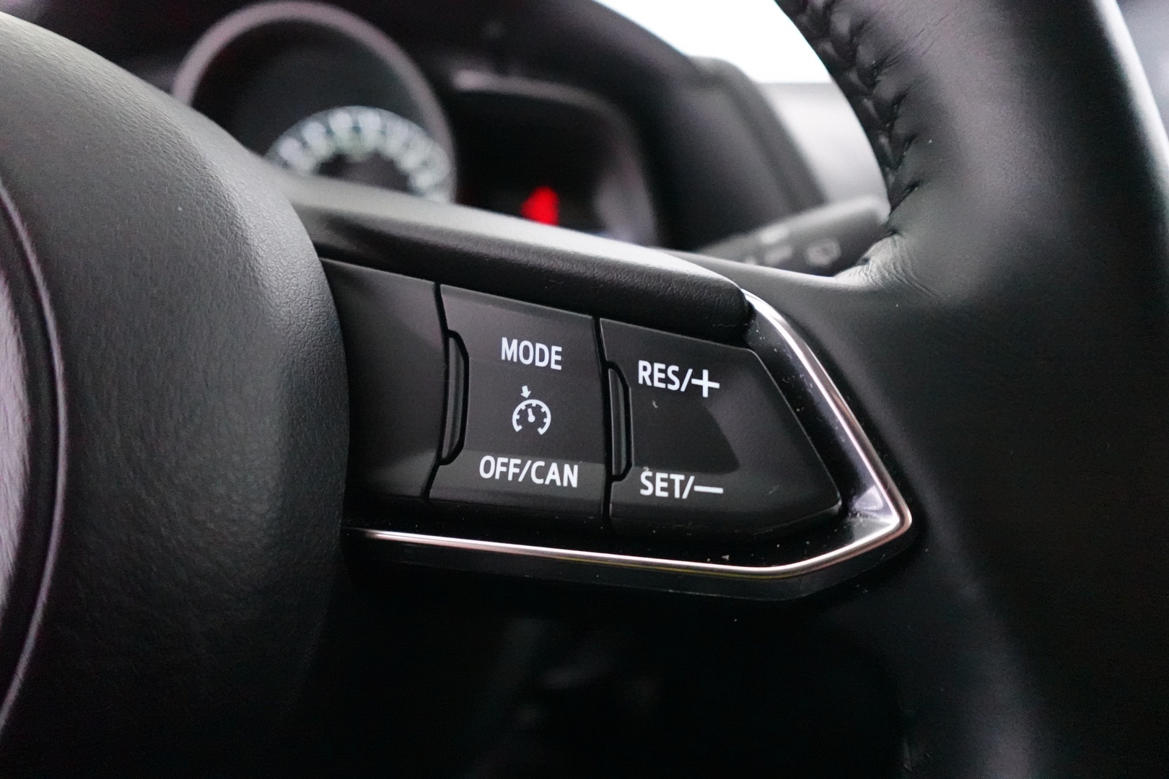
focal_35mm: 20
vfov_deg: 61.9
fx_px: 649
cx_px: 584
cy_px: 390
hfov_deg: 84.0
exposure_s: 1/100
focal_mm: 7.6
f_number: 2
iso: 6400
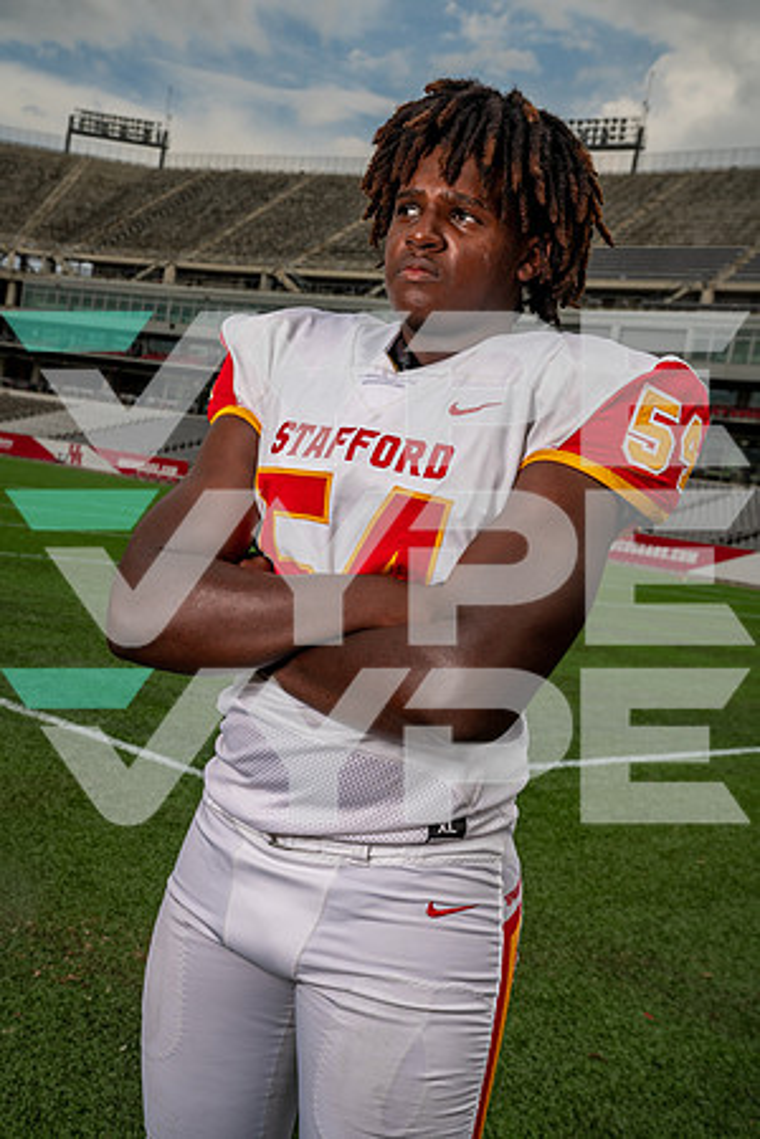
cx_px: 380
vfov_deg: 44.5
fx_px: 1393
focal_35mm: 44
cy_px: 570
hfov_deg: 30.5
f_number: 9
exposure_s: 1/320
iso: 100
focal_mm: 44
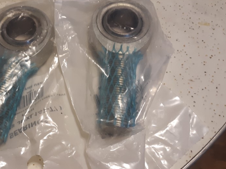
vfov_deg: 35.1
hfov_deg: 44.6
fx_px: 268
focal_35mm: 41
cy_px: 84
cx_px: 64
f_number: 1.7
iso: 125
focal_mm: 3.7
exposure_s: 1/40
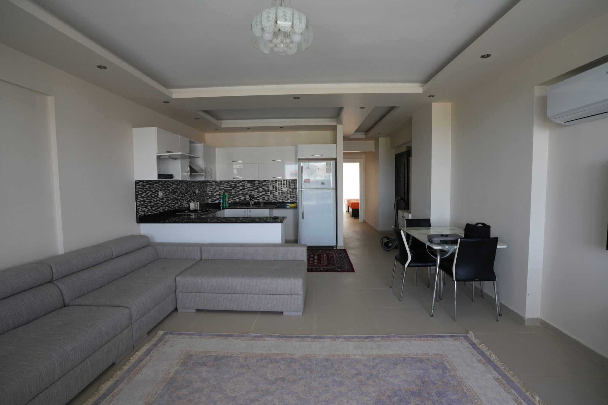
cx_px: 304
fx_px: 287
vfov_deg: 70.4
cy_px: 202
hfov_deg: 93.3
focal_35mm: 17
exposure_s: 1/160
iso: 320
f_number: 4
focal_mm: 17
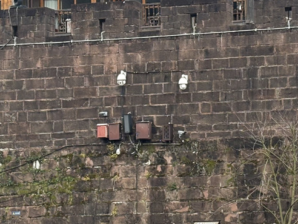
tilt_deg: +3.4
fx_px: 1455
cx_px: 250
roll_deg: +1.0
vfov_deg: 8.8
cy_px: 131
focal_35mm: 169
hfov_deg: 11.6
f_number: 1.6
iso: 100
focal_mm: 5.96
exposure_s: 1/138
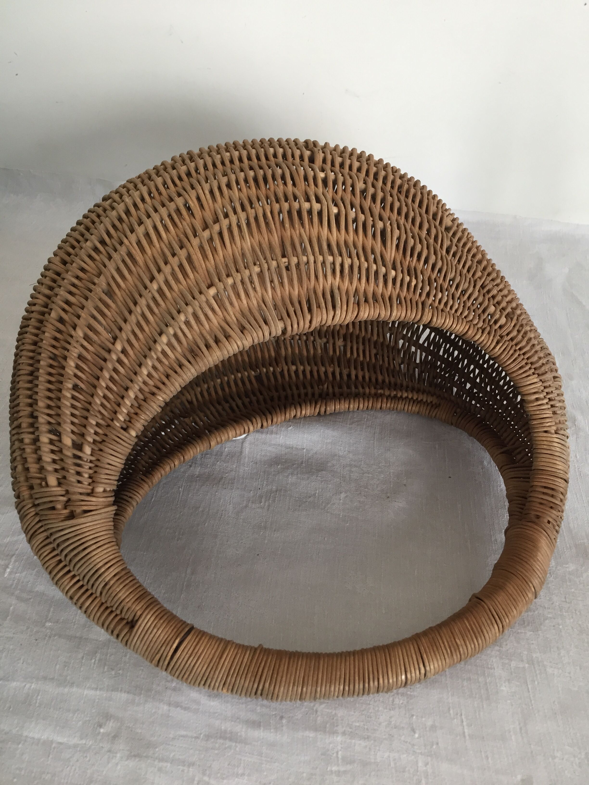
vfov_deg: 61.7
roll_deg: +0.9
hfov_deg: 48.2
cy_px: 392
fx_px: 658
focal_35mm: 29
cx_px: 294
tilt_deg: -43.5
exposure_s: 1/33
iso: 100
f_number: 2.2
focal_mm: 4.15
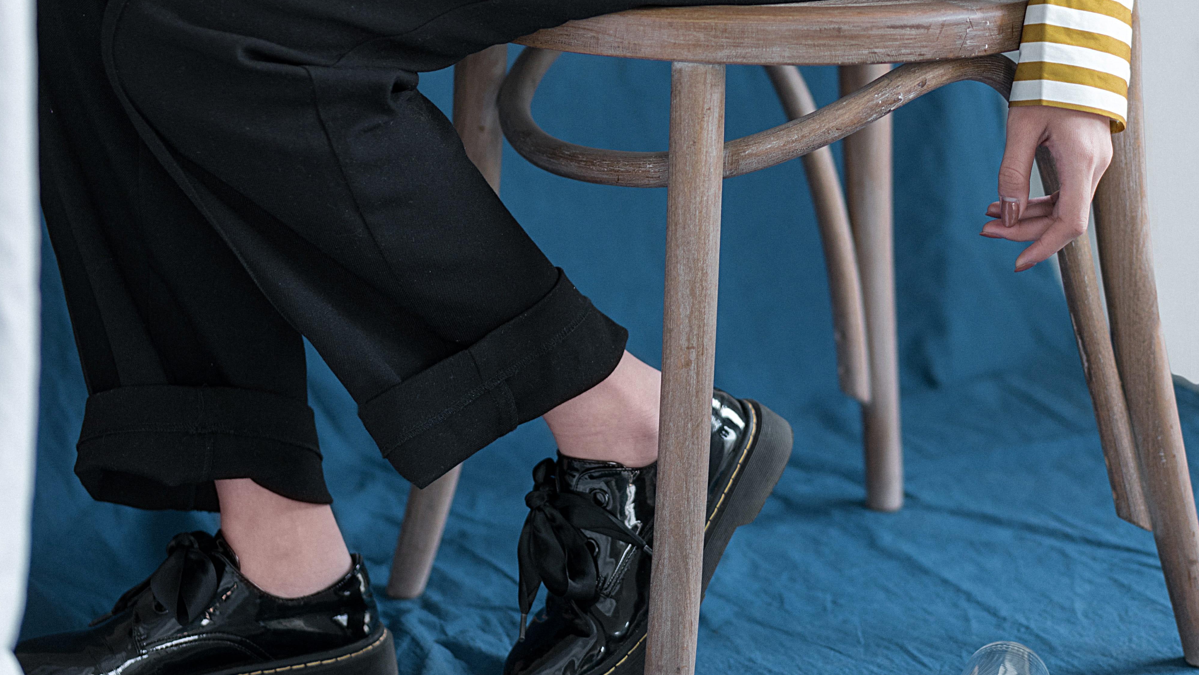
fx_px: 2766
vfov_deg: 13.8
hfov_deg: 24.5
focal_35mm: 87
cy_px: 82
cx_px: 598
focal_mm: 55
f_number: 2
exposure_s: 1/125
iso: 160
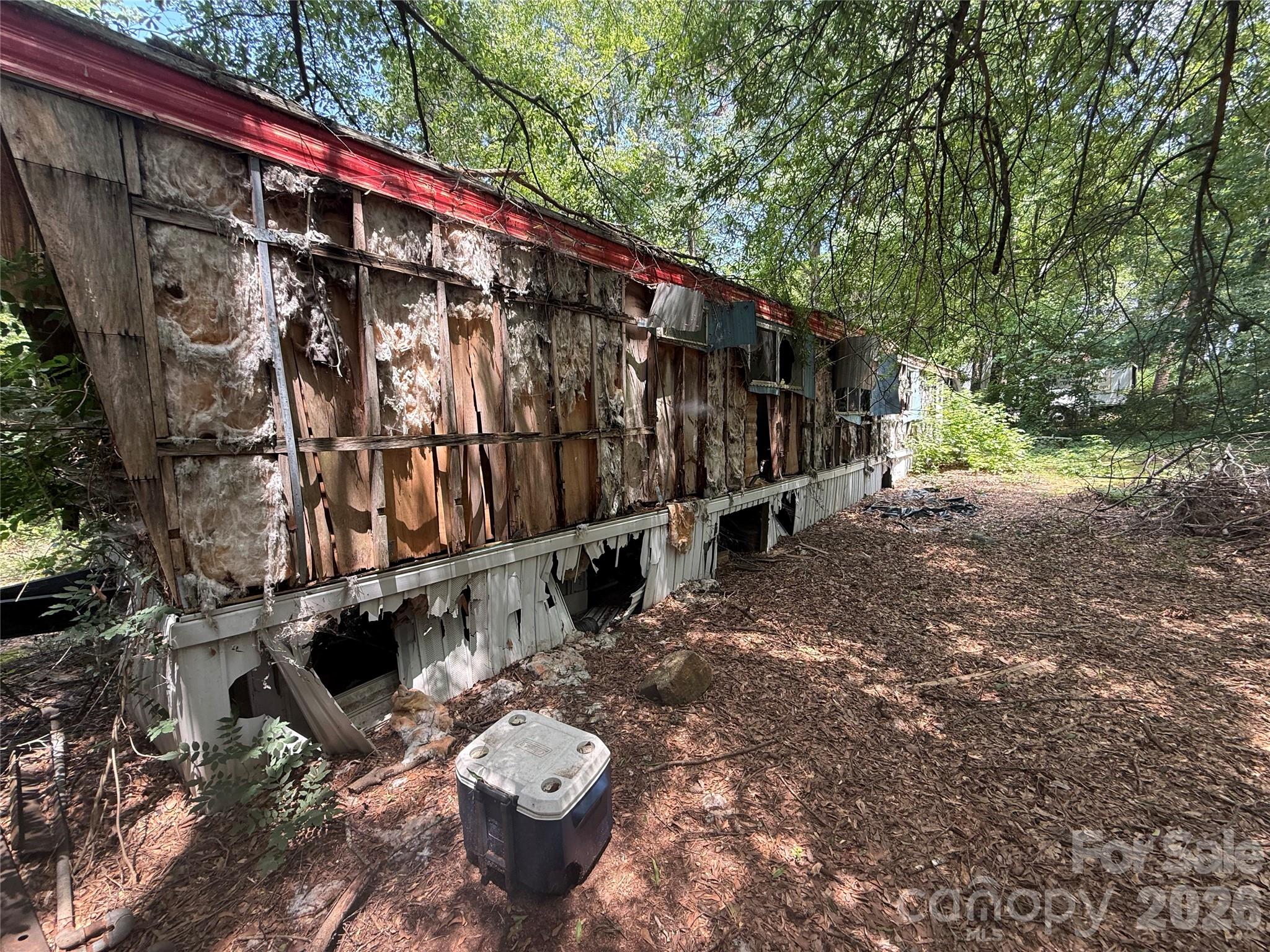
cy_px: 476
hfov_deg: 102.1
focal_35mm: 14
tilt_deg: -4.9
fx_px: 514
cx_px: 635
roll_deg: +0.0
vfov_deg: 85.7
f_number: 2.2
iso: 64
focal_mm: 2.22
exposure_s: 1/111
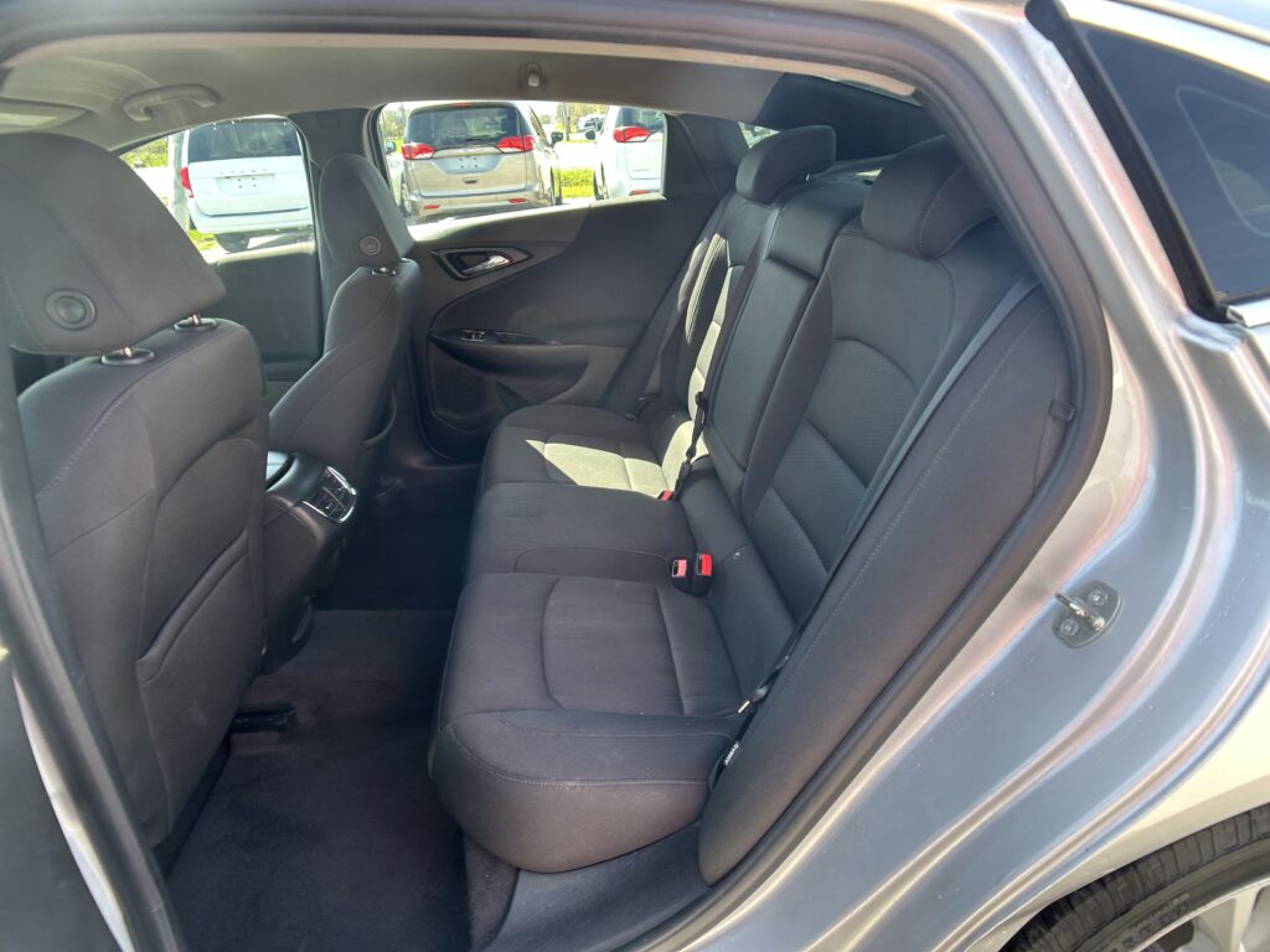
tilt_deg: -26.9
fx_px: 954
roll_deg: +3.9
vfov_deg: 53.1
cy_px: 476
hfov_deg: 67.3
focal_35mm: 26
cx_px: 635
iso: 40
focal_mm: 5.7
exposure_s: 1/100
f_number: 1.5
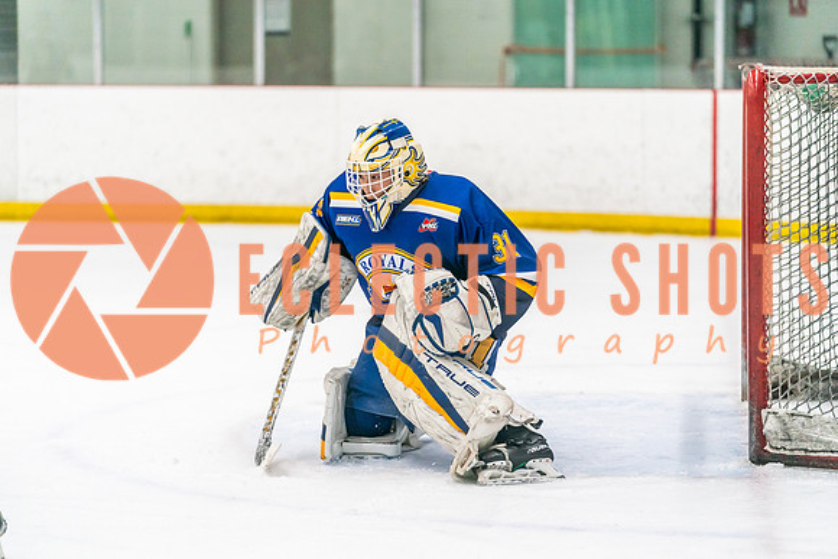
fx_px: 3259
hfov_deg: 14.7
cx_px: 407
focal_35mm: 140
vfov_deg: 9.8
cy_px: 279
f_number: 2.8
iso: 3200
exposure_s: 1/1250
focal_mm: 133
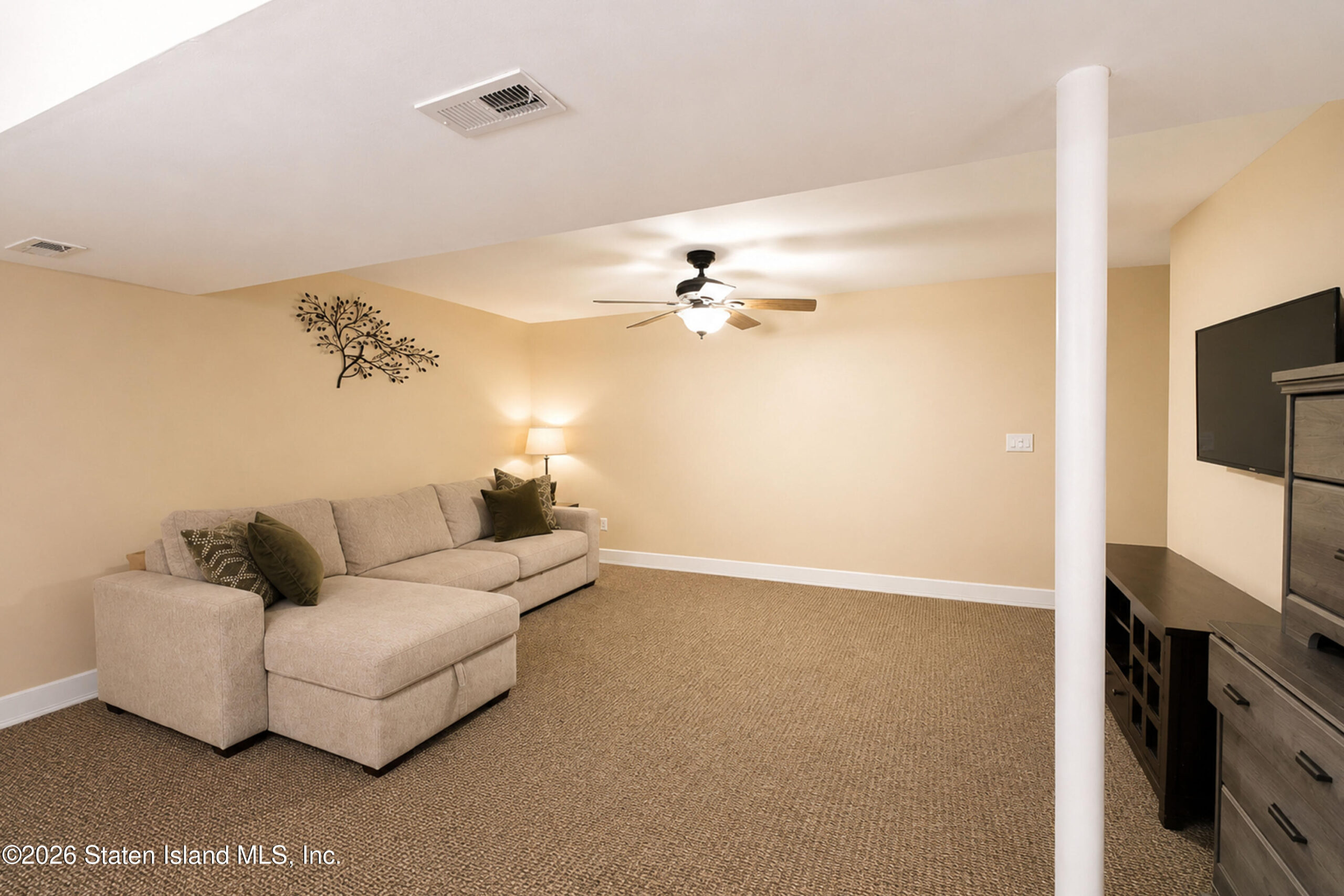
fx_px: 560
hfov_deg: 100.4
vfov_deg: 77.3
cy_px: 448
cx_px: 672
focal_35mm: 15
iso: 2000
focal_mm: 10
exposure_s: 1/15
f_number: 5
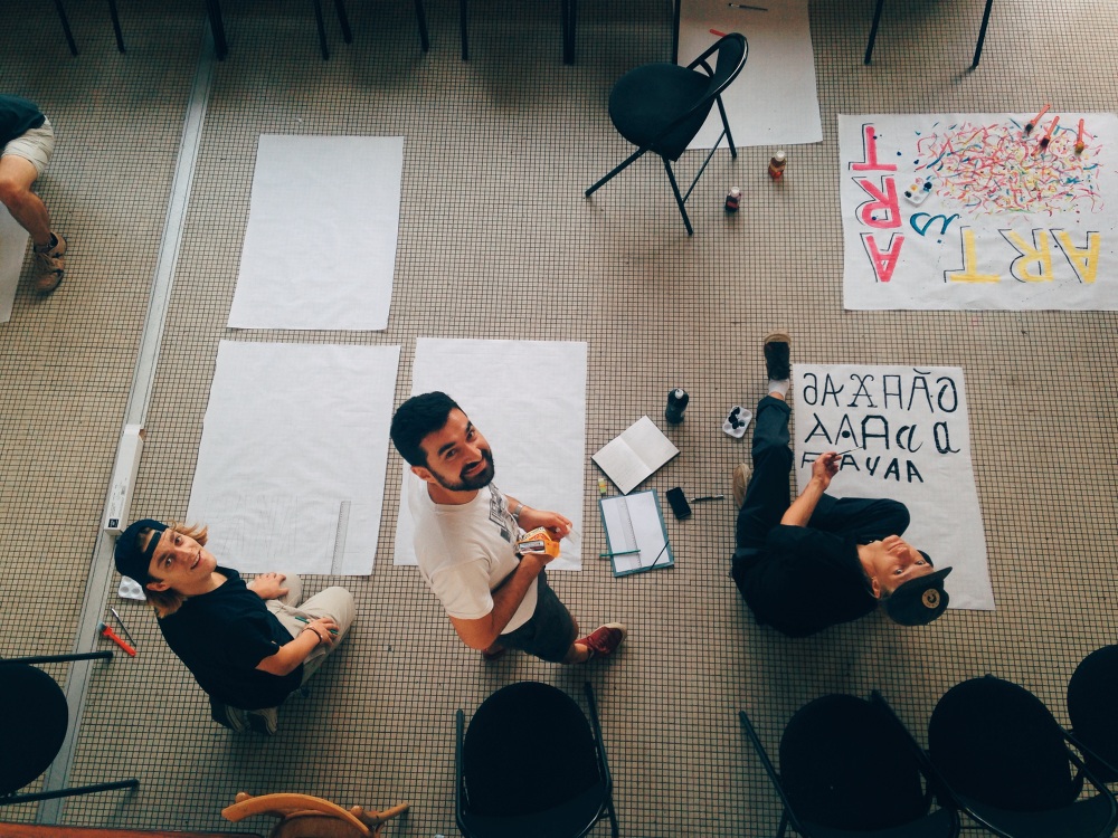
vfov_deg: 42.9
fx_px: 1066
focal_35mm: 33
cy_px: 419
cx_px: 559
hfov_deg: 55.4
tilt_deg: -68.5
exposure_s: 1/60
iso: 50
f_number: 2.4
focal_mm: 4.12
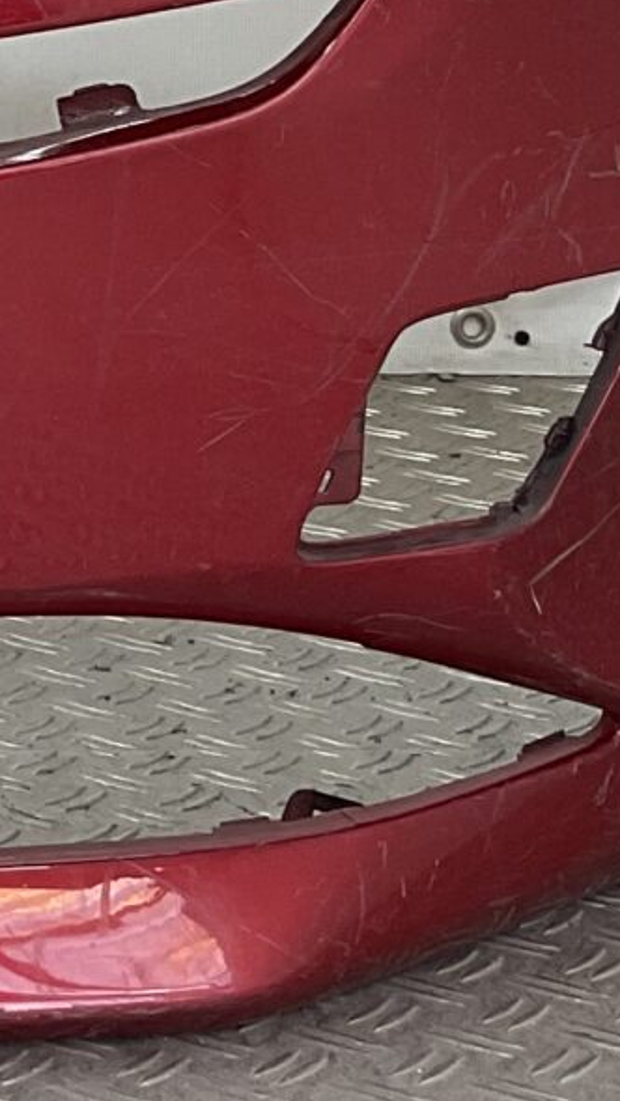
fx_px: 4003
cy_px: -132
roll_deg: -0.9
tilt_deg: -7.6
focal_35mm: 137
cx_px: -1031
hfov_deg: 8.0
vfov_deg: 15.2
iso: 16
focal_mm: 3
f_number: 1.8
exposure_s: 1/138
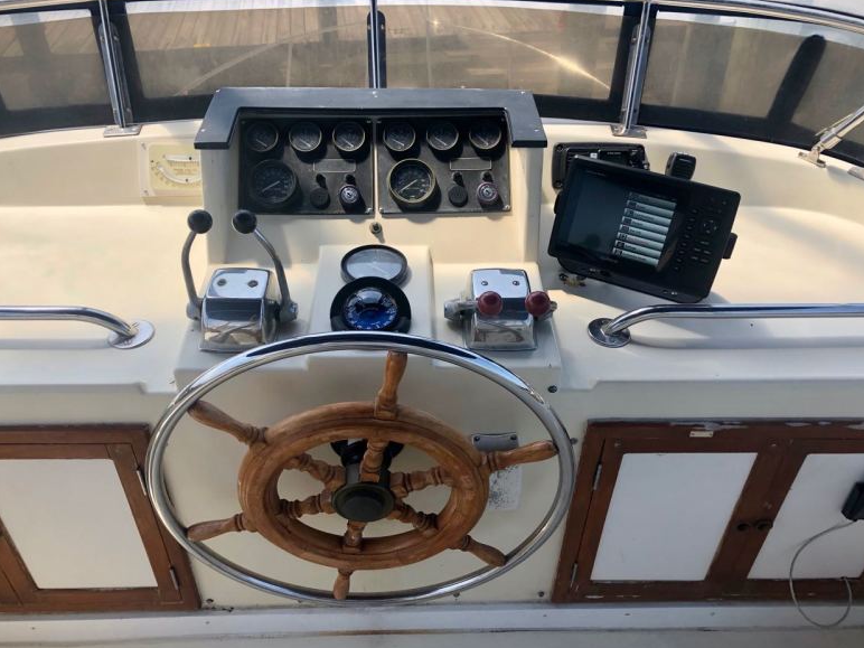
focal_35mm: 29
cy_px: 326
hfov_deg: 61.7
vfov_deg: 48.2
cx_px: 426
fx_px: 724
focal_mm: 3.99
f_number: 1.8
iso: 20
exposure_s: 1/979
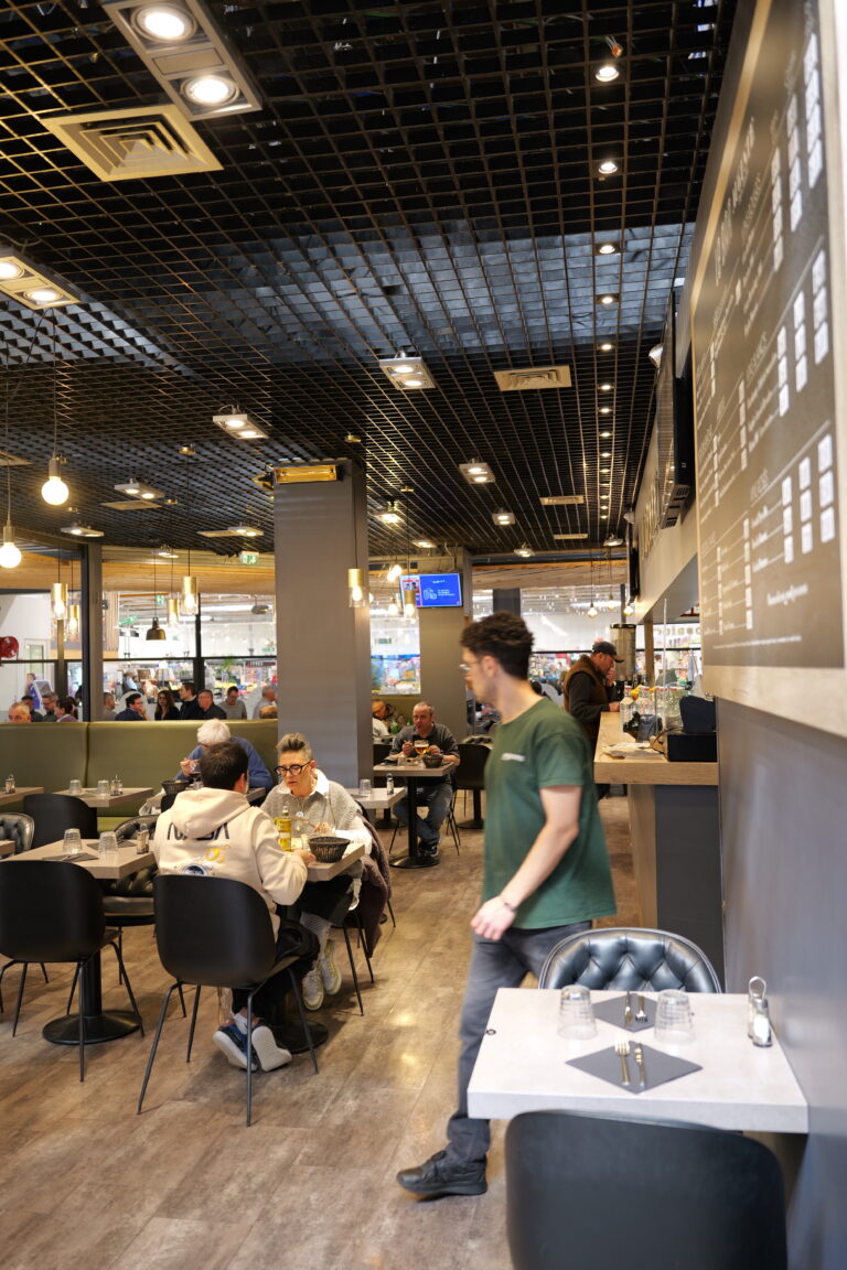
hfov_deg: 46.4
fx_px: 988
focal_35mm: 28
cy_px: 635
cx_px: 424
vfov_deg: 65.5
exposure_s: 1/60
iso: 500
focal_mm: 28
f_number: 2.8
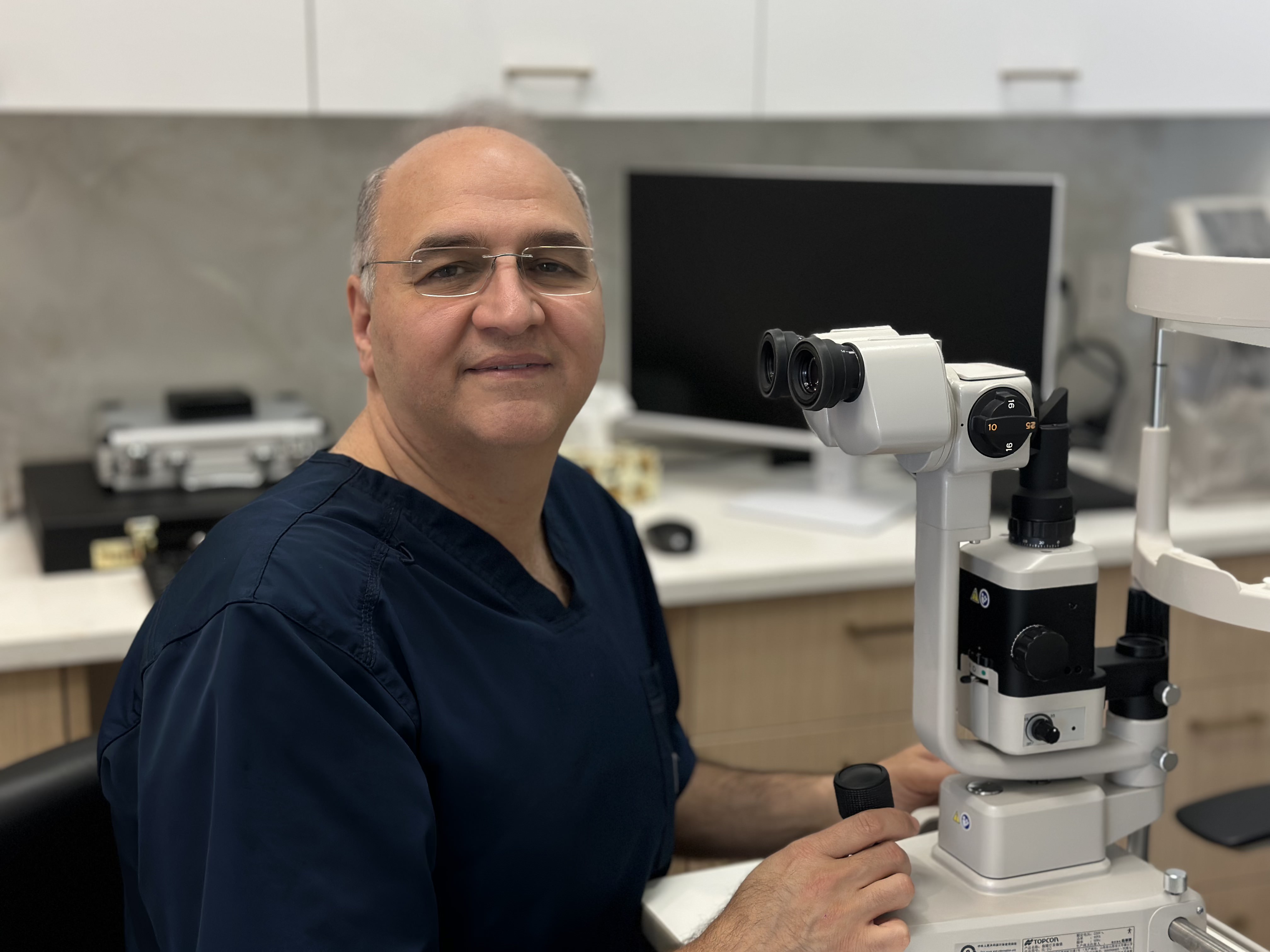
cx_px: 635
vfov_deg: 30.3
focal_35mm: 48
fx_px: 1761
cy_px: 476
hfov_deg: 39.7
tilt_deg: -12.9
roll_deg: -1.0
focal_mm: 6.86
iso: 160
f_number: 1.78
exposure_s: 1/109
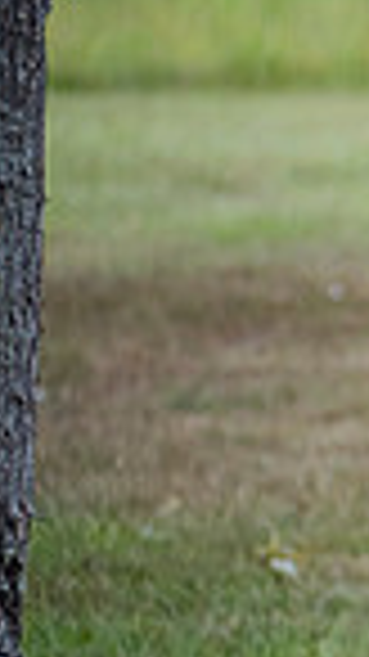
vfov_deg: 6.5
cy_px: 344
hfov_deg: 3.5
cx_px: 1278
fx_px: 5816
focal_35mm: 334
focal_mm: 80
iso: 400
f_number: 2.8
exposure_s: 1/640
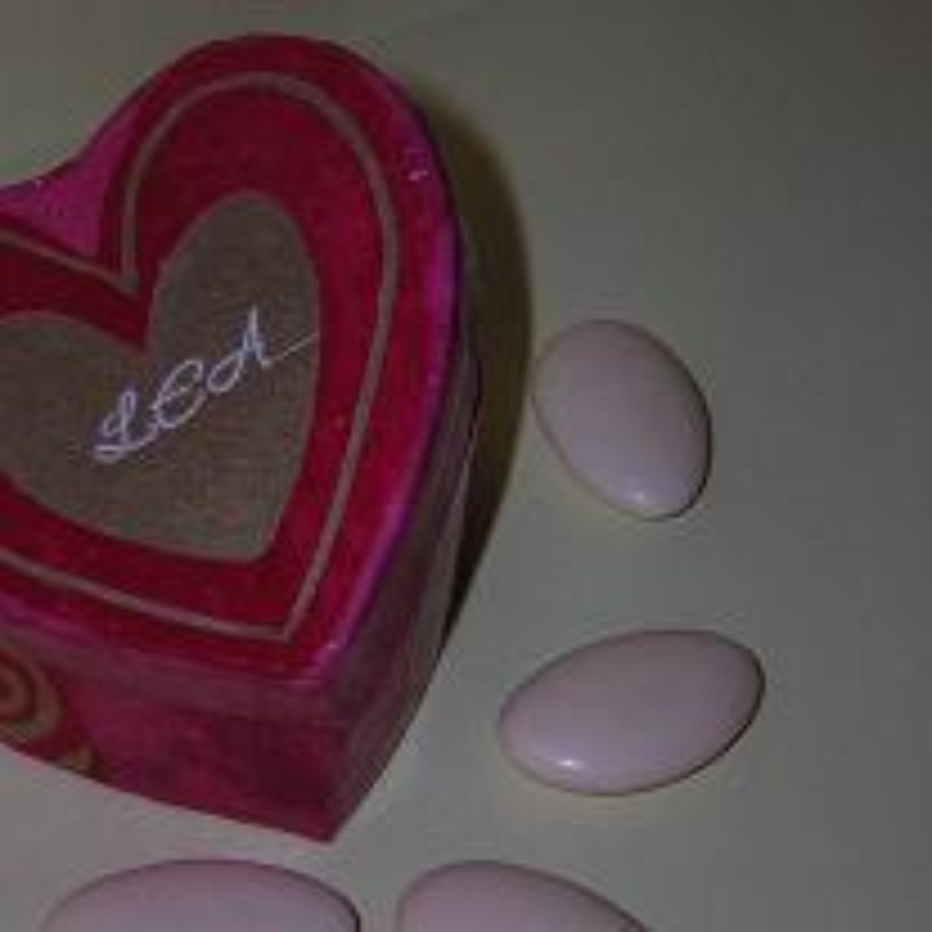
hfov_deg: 19.9
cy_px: 468
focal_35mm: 87
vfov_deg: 19.9
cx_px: 311
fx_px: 2650
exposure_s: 1/60.1
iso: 50
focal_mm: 6.6
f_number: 3.1
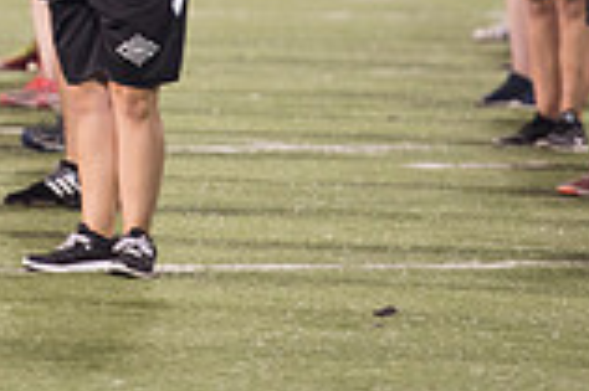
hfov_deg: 2.8
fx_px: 12029
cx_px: -157
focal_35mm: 736
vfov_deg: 1.9
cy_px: -318
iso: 1000
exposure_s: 1/320
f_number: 2.8
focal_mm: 200
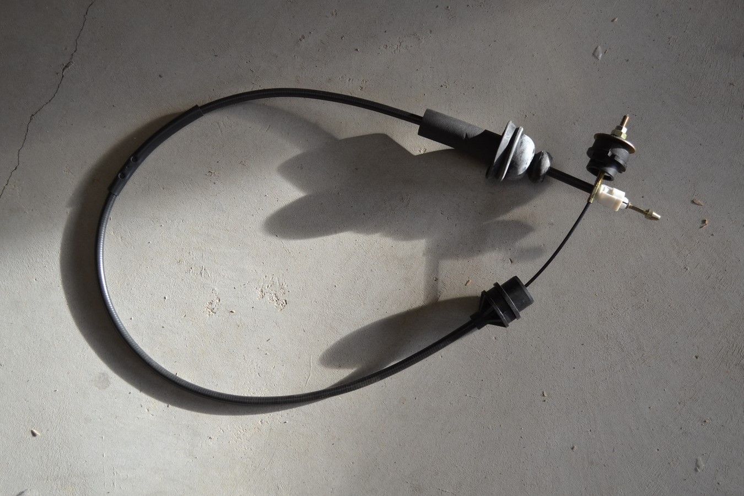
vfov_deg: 28.1
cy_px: 248
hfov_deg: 41.1
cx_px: 372
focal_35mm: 48
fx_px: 992
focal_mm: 32
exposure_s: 1/125
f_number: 5.6
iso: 400
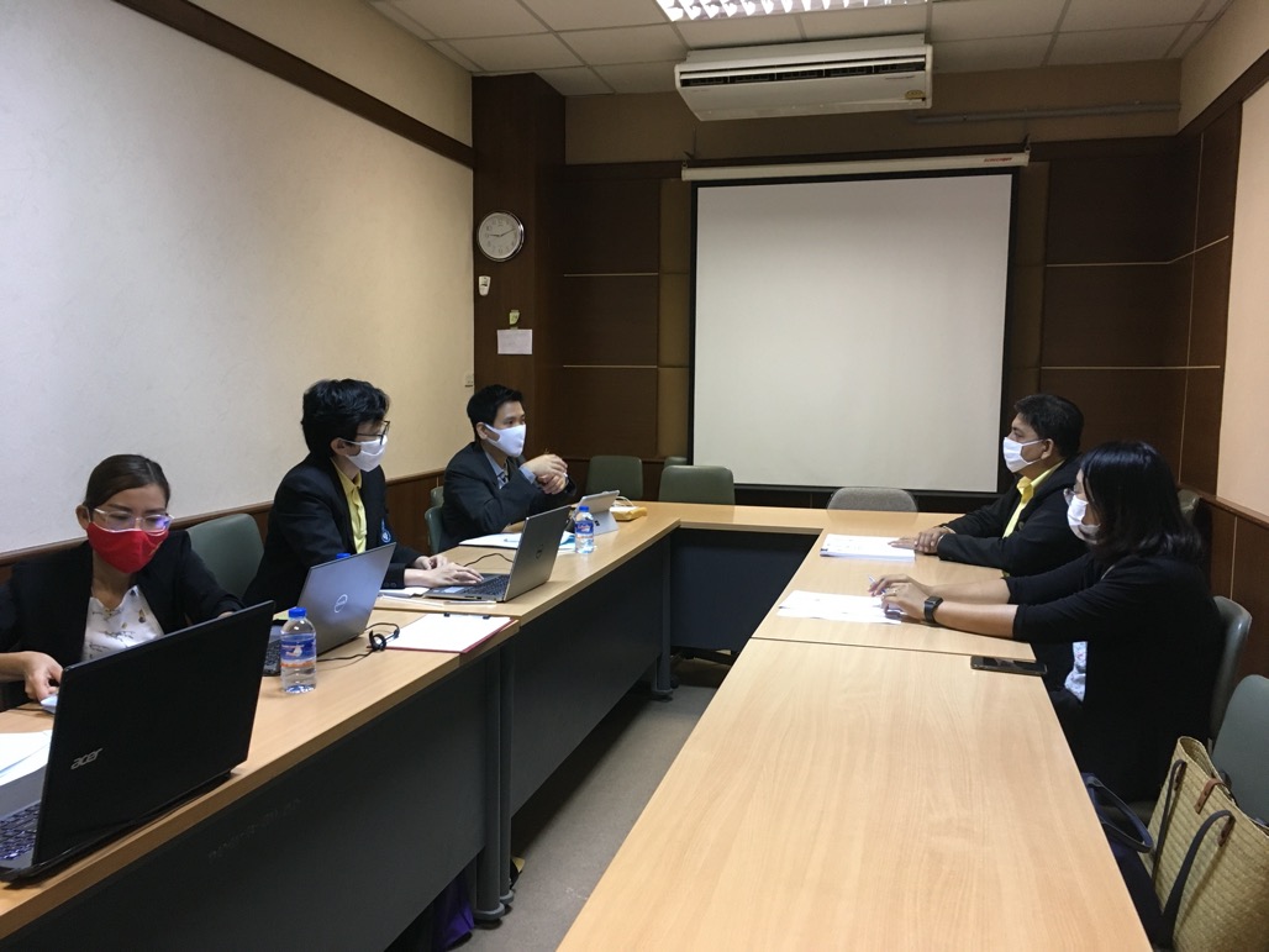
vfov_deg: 48.2
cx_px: 634
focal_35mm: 29
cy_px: 476
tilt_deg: -6.8
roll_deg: +0.0
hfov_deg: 61.7
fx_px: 1063
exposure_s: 1/33
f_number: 2.2
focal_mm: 4.15
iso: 160
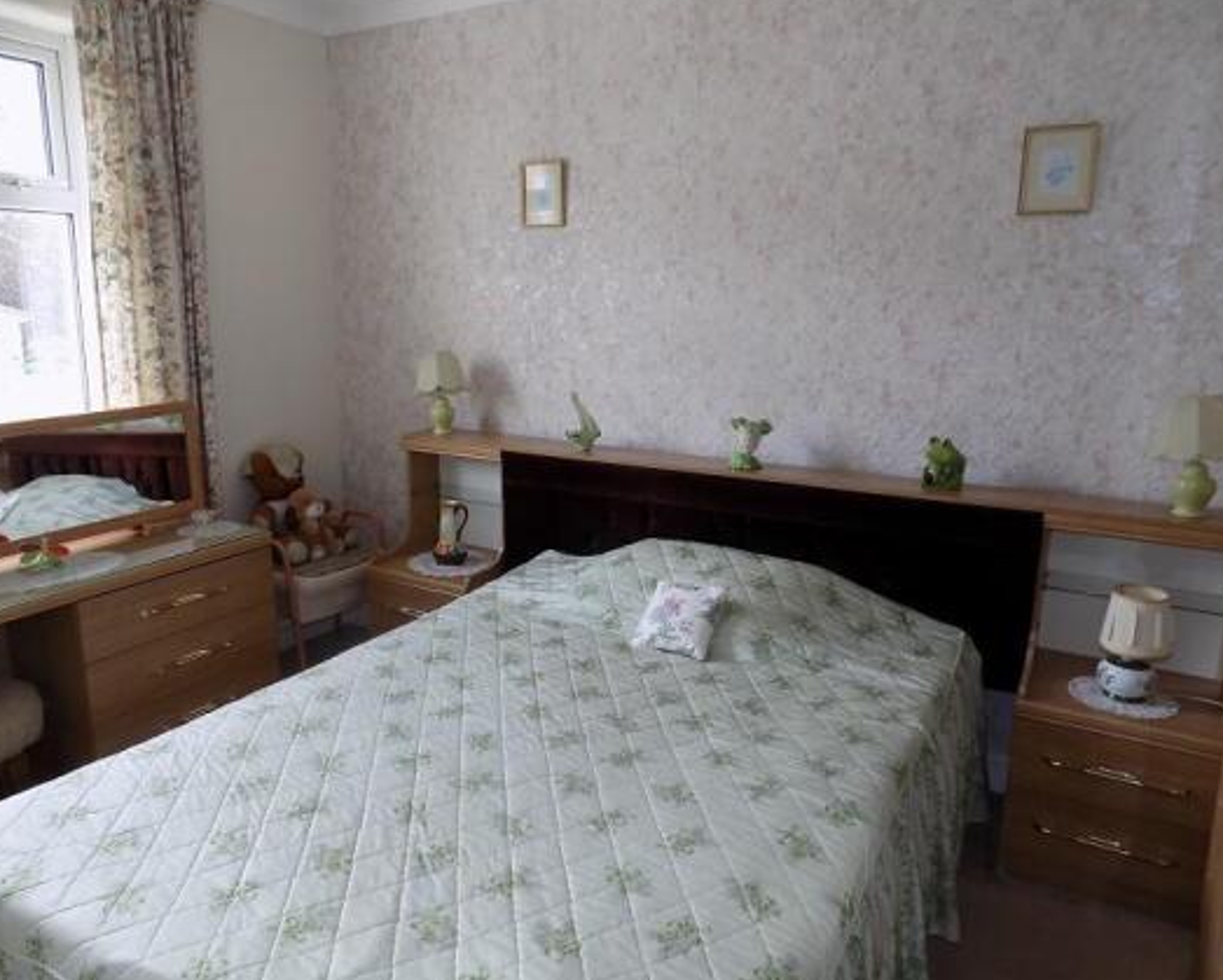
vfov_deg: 56.8
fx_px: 905
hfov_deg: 67.9
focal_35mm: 25
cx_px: 553
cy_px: 497
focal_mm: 4
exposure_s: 1/30
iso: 100
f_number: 3.1
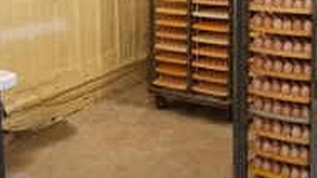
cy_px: -27
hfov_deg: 34.4
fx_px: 504
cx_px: 228
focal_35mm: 60
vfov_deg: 19.1
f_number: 2.8
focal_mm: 24
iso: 1250
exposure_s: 1/50
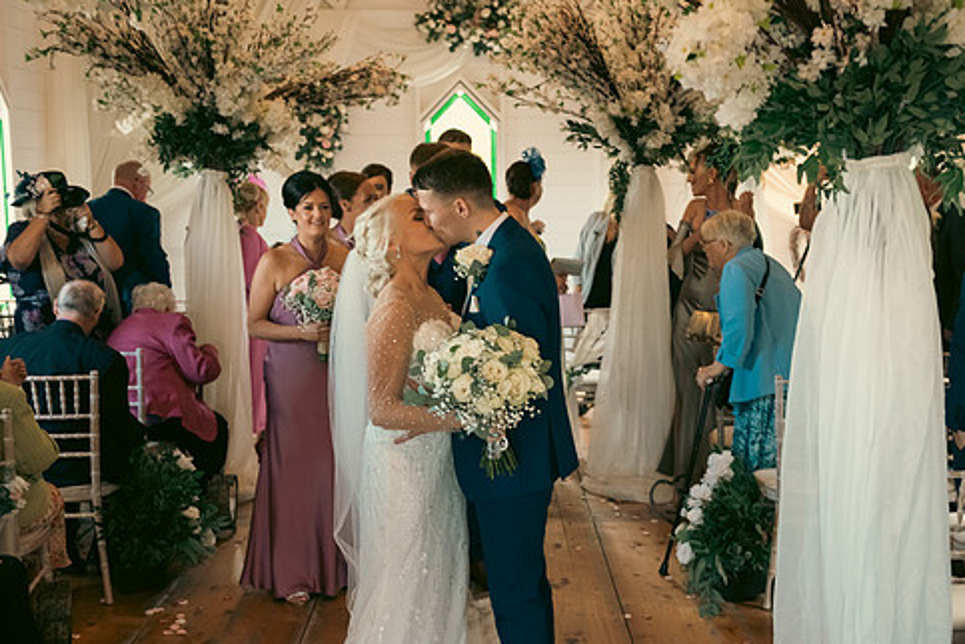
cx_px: 531
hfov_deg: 41.1
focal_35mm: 48
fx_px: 1287
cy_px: 349
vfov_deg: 28.1
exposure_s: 1/160
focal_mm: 40
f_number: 3.5
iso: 1000
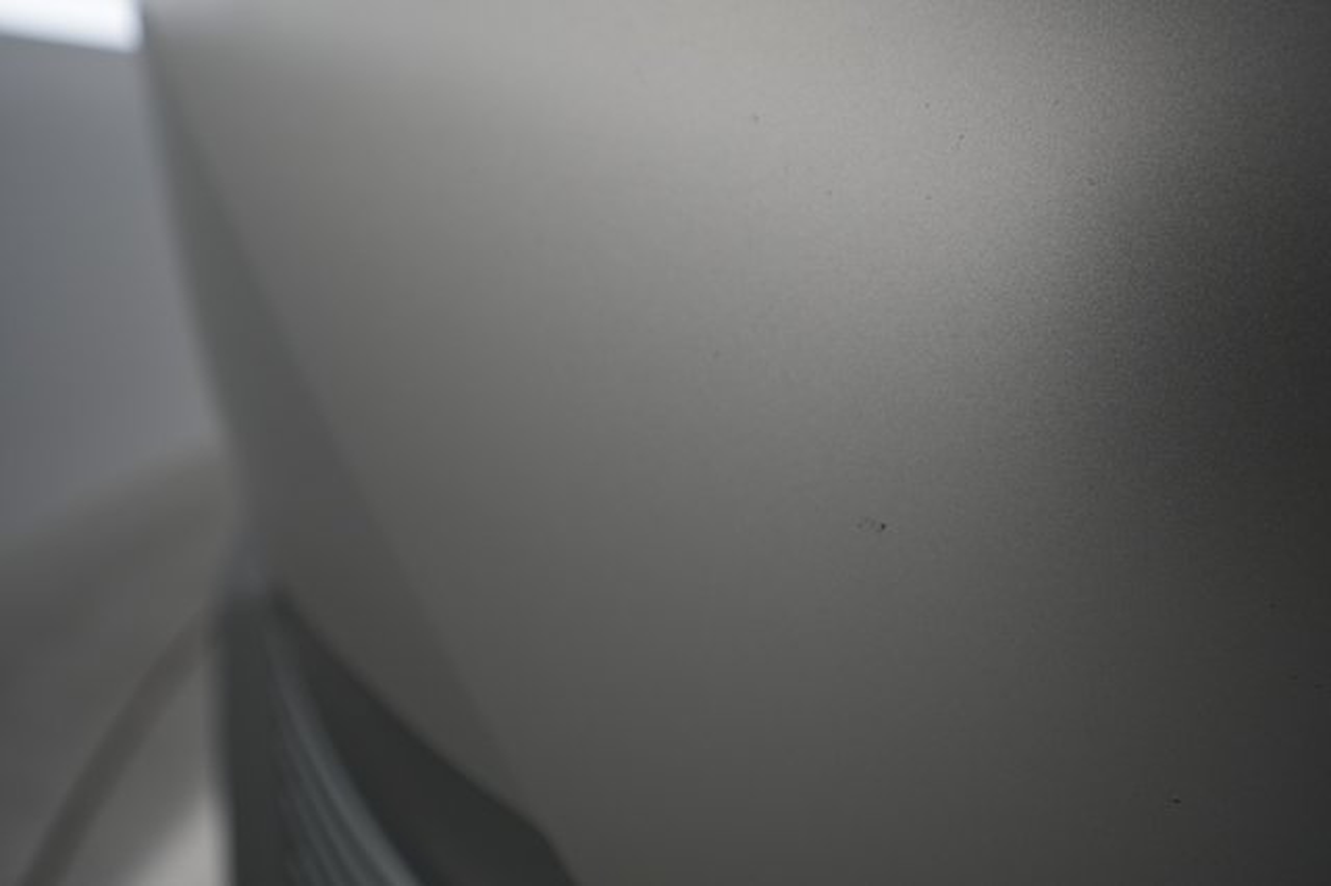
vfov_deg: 46.4
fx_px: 1035
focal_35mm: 28
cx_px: 666
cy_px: 443
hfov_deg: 65.5
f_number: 4.5
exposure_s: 1/100
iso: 800
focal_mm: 28
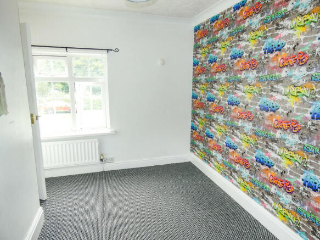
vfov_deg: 66.0
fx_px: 185
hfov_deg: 81.8
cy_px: 120
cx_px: 160
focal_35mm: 20
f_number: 2.8
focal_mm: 3.6
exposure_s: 1/60
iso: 125
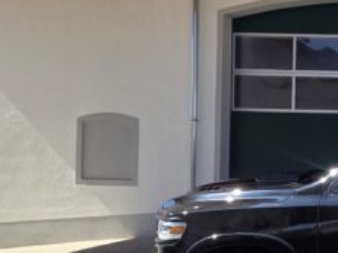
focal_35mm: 45
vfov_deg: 32.0
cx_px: 476
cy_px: 159
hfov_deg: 29.9
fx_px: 439
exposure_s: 1/861
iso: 50
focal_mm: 2.2
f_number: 2.2
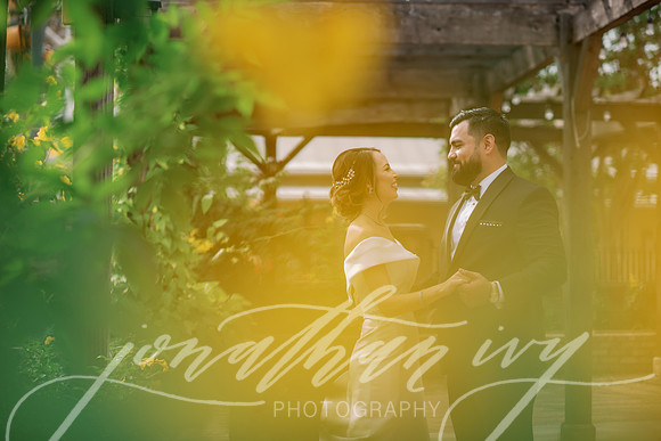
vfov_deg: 16.1
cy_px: 220
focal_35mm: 85
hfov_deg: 23.9
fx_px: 1561
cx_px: 330
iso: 160
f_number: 2.5
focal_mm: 85
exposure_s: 1/2500
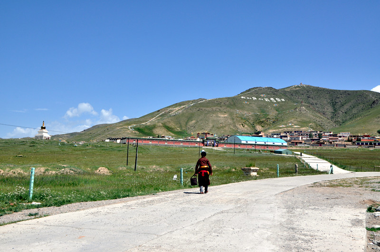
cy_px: 126
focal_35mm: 42
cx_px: 190
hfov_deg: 46.5
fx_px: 443
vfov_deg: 31.8
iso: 200
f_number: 14
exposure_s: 1/160
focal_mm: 28
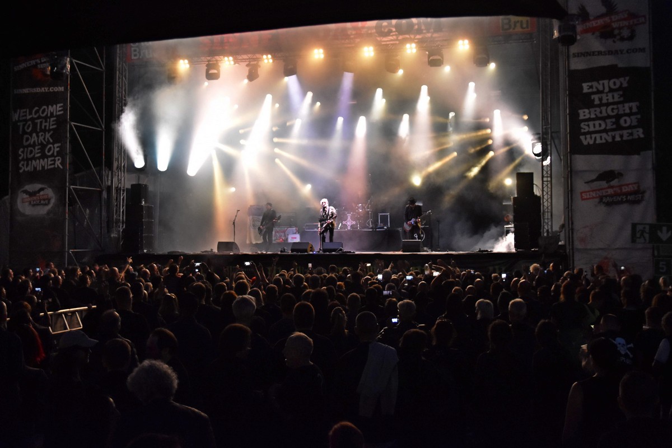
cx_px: 336
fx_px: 756
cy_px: 224
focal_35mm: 40
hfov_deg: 47.9
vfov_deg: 33.0
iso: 2000
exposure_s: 1/200
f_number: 2.8
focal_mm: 27
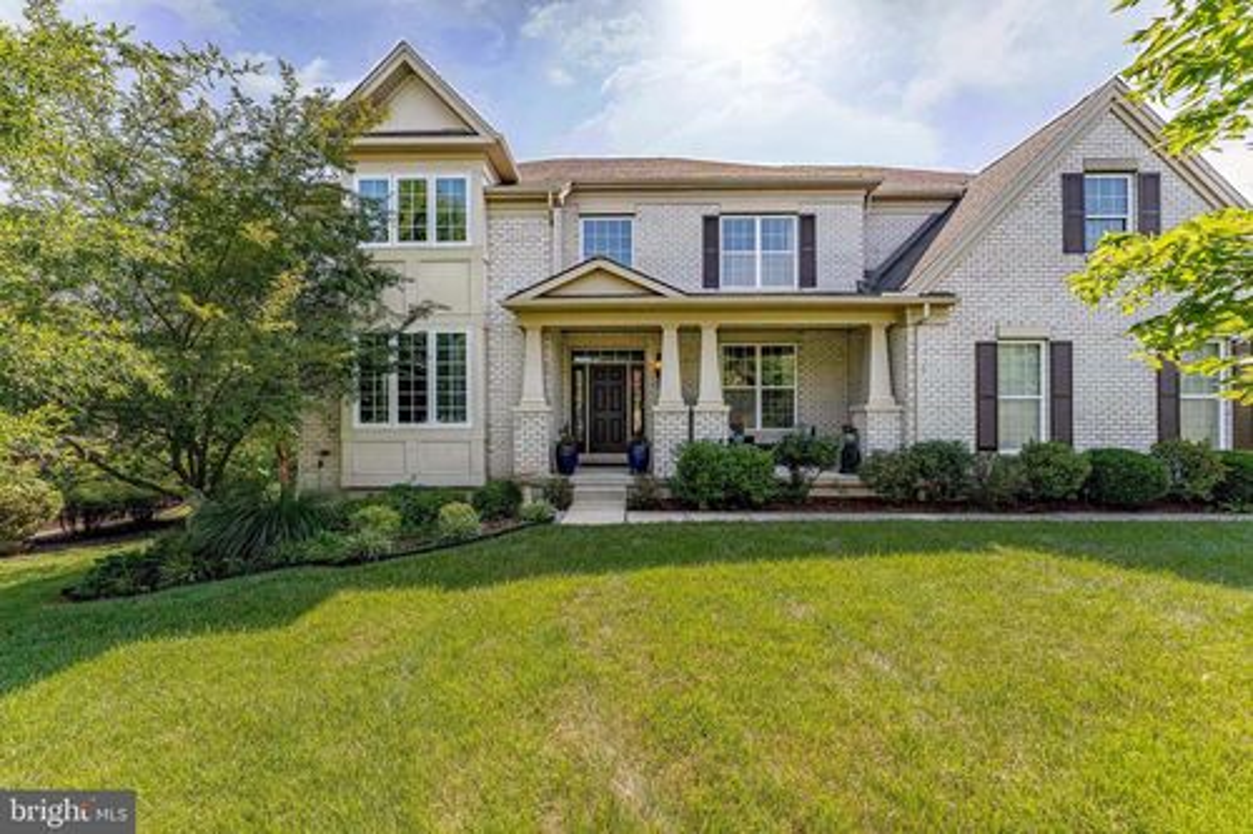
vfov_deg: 81.2
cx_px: 626
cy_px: 417
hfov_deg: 104.3
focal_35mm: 14
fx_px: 487
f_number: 8
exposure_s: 1/800
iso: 320
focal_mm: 14
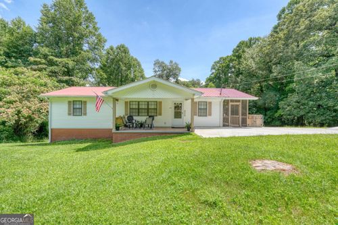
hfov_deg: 100.4
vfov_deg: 77.3
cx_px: 169
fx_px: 141
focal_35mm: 15
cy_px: 112
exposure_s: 1/25
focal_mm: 10
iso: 100
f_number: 7.1
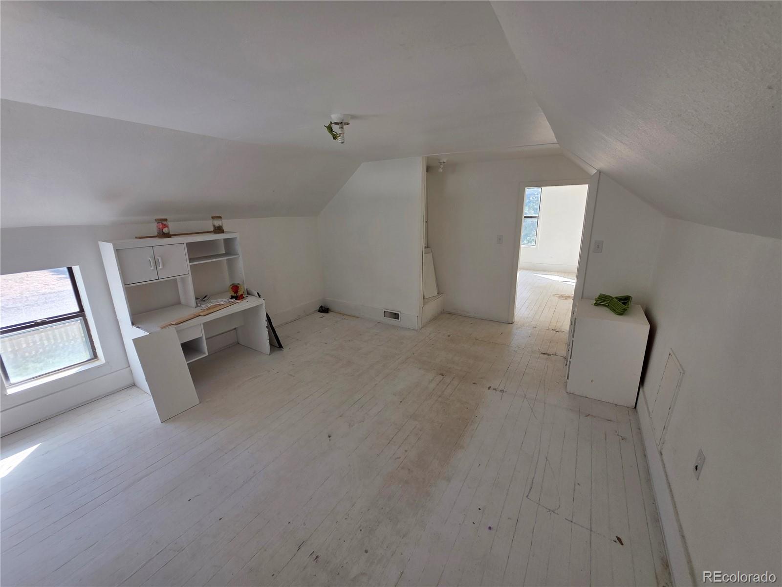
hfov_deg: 106.2
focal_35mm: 13
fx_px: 294
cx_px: 391
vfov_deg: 89.9
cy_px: 294
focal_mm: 2.2
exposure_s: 1/359
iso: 100
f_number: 1.9
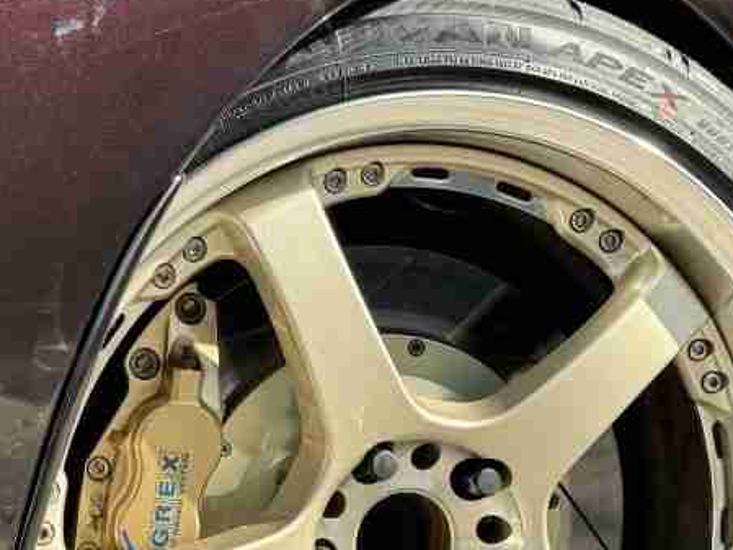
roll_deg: +4.0
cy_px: 426
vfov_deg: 19.0
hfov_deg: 25.3
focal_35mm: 77
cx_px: 286
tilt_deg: -8.9
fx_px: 1631
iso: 80
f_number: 1.78
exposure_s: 1/651
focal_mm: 6.86
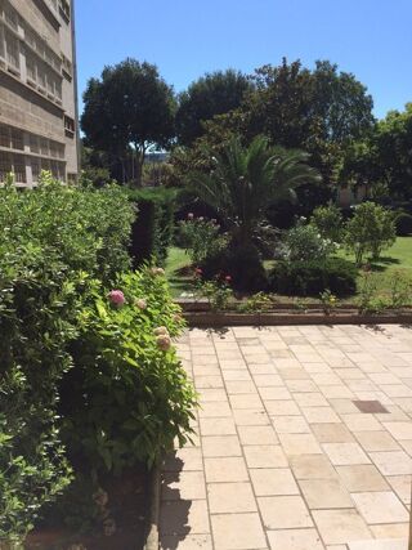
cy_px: 275
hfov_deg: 48.2
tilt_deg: -11.2
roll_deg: -0.6
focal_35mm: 29
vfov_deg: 61.7
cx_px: 206
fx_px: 460
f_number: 2.2
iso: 32
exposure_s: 1/2160
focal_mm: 4.15
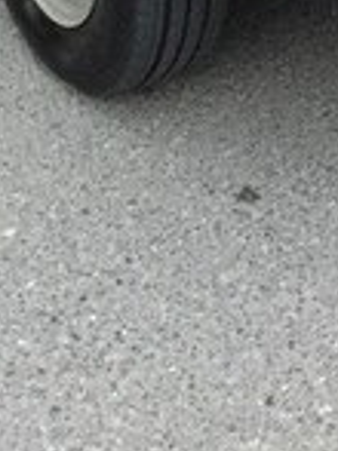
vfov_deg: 17.6
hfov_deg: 15.1
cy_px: -258
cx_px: 123
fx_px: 1278
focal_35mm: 98
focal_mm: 4.15
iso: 400
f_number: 2.2
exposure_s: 1/17
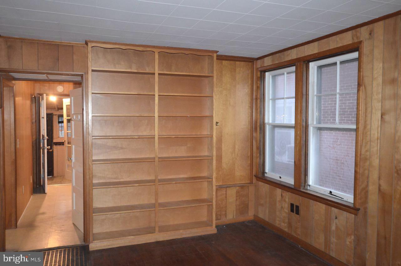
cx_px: 200
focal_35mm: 30
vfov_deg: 43.4
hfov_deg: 62.0
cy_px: 133
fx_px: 333
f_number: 3.5
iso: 3200
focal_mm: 20
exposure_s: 1/60
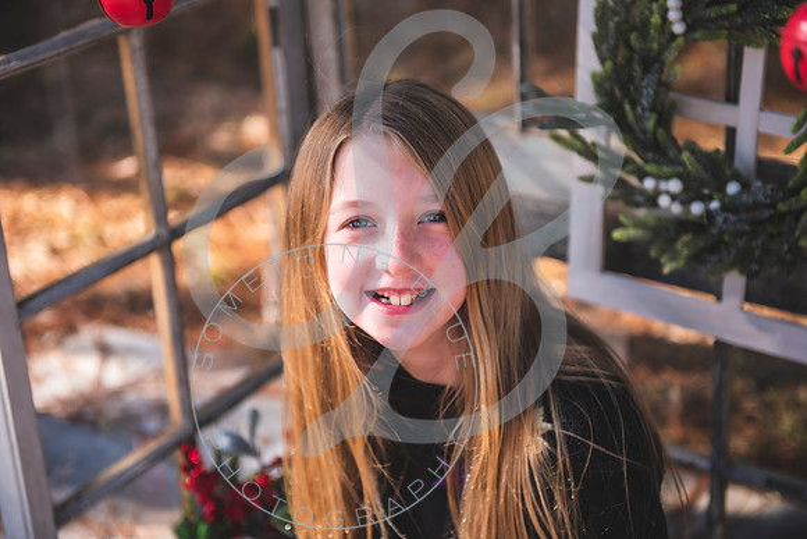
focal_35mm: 70
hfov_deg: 28.8
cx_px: 404
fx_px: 1569
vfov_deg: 19.5
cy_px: 270
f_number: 2.8
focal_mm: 70
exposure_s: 1/500
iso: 100
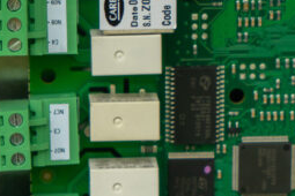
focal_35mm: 201
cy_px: 210
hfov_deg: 10.2
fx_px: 1647
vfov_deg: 6.8
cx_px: 21
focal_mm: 50
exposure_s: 1/80
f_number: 5
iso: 400
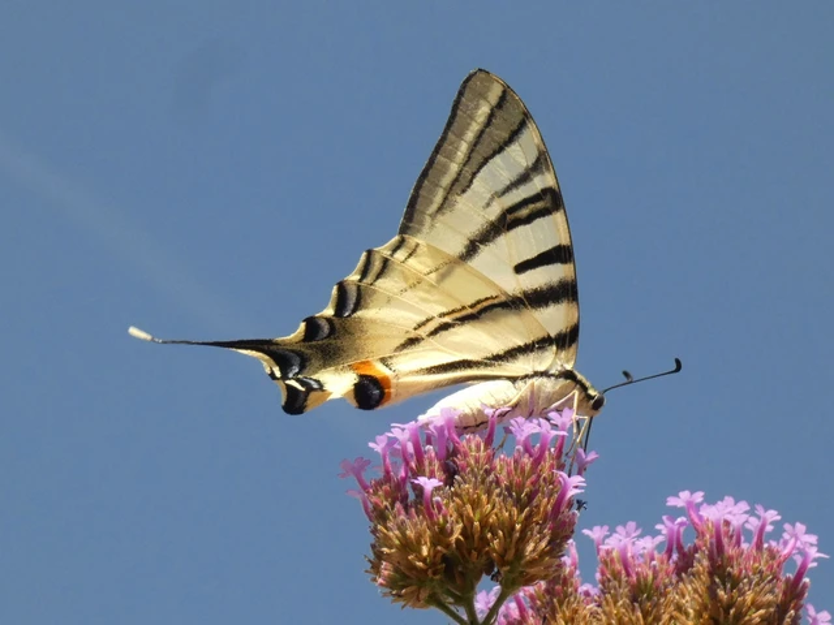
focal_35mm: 141
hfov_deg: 14.0
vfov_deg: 10.5
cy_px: 312
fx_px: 3397
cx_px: 417
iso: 200
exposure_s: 1/250
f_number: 5.3
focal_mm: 25.2
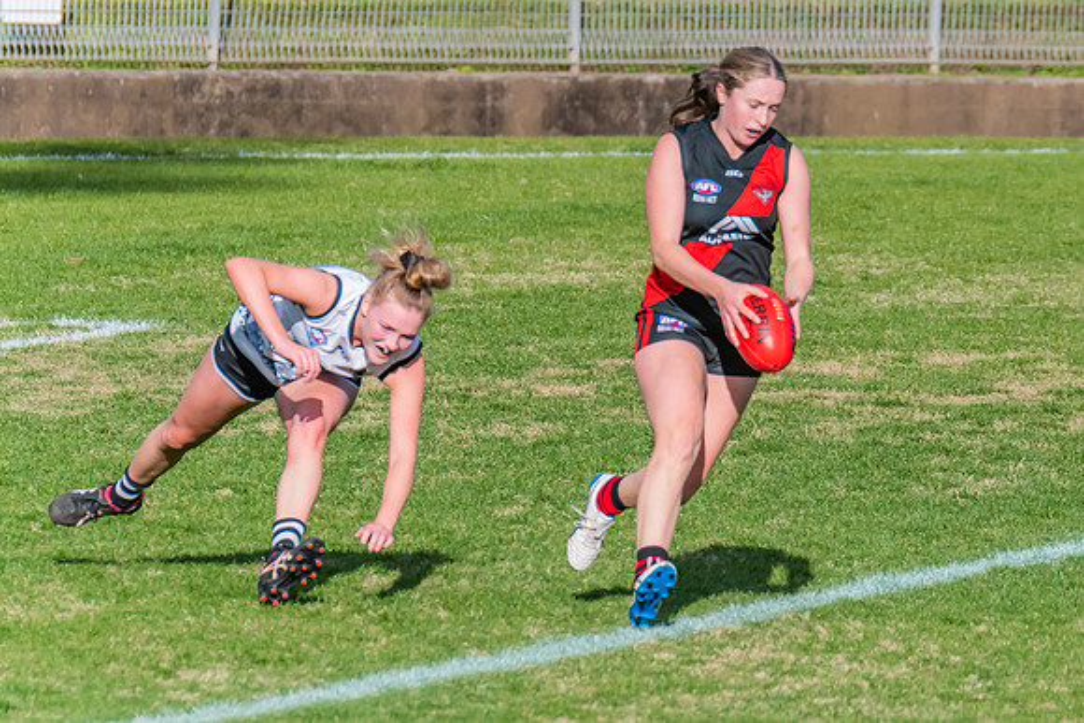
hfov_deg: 2.7
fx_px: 22857
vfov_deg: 1.8
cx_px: 950
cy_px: 445
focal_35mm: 759
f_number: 9
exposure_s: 1/1250
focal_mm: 420
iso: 800
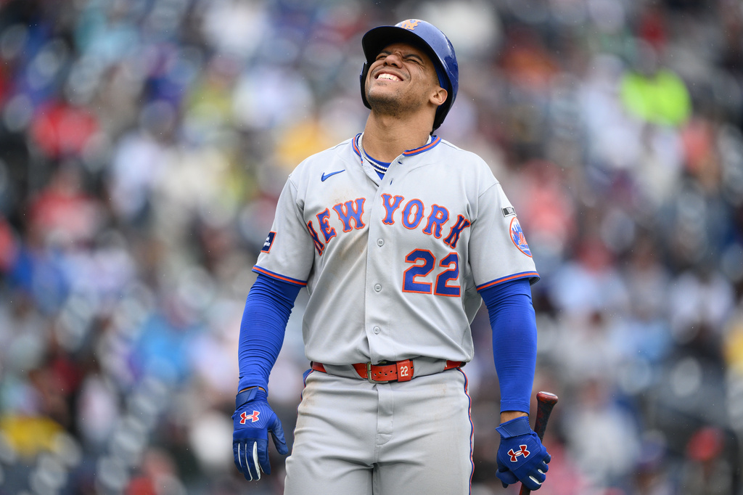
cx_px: 372
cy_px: 248
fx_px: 8252
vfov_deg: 3.4
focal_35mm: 400
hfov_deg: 5.2
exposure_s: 1/3200
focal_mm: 400
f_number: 2.8
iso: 800
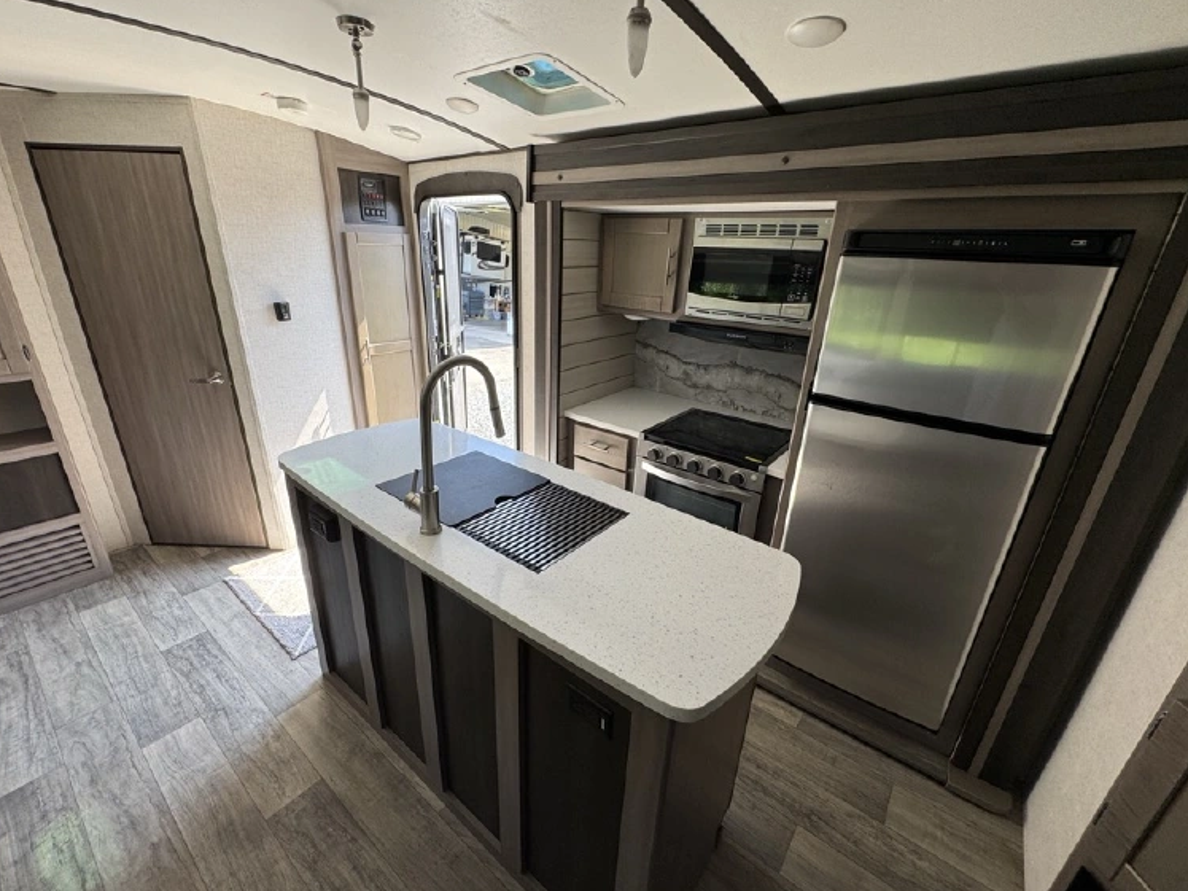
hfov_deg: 98.2
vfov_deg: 81.7
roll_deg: -3.4
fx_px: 515
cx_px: 577
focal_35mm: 15
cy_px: 442
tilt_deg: -16.6
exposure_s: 1/99
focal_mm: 2.22
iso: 40
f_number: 2.2
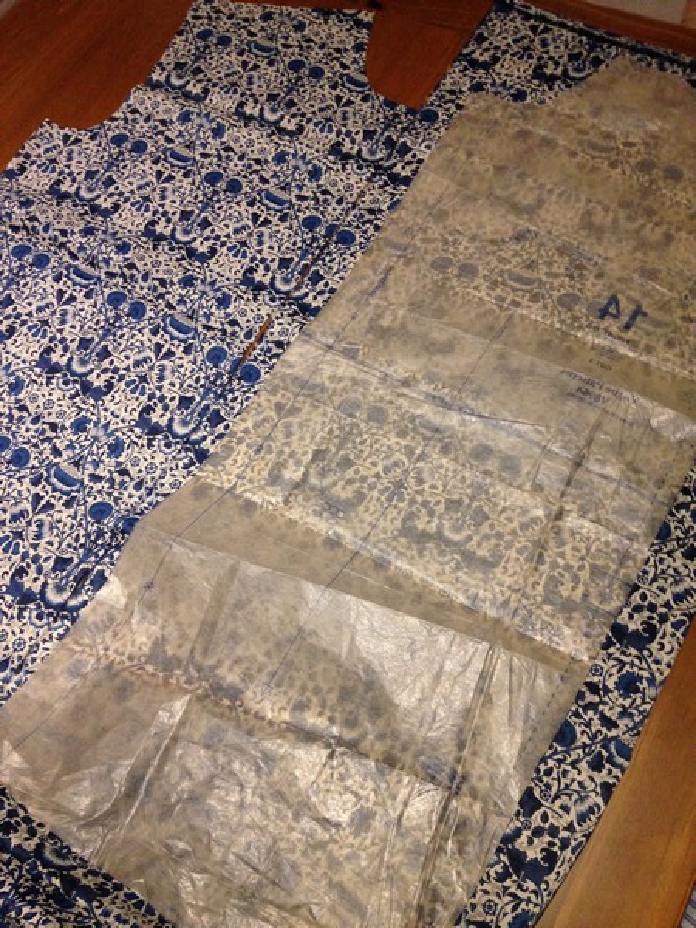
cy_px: 464
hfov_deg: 42.9
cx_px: 348
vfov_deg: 55.4
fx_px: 885
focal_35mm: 33
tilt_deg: -63.3
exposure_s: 1/20
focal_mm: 4.12
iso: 200
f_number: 2.4
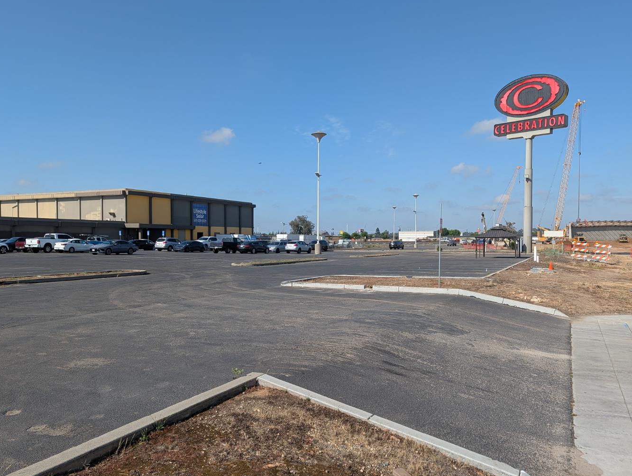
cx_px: 299
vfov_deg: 51.5
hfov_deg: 65.2
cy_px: 240
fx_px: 494
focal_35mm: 27
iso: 19
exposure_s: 1/1066
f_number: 1.68
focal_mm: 6.9
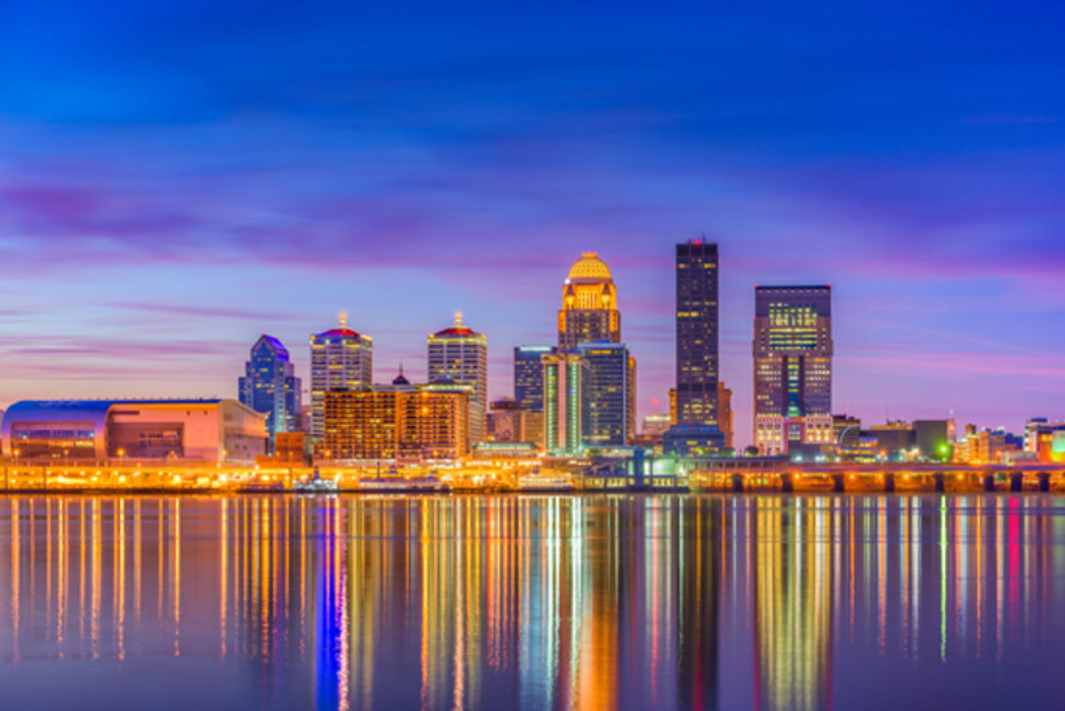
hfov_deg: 27.0
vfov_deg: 18.2
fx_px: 2219
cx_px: 532
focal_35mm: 75
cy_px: 356
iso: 64
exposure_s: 30
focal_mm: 75
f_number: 9
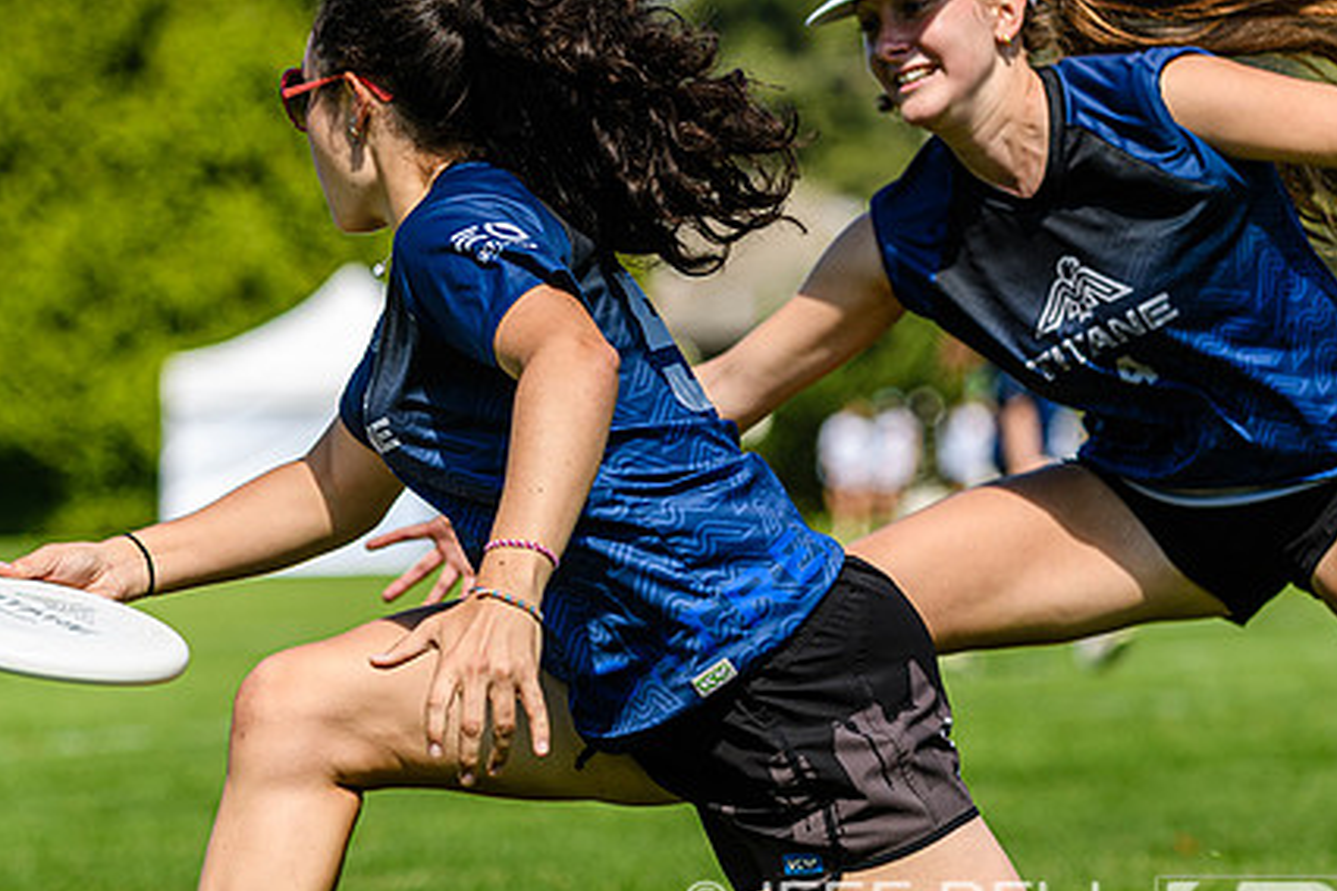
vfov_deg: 5.8
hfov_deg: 8.7
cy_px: 428
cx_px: 477
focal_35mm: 237
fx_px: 8801
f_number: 3.2
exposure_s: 1/1250
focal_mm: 116
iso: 140
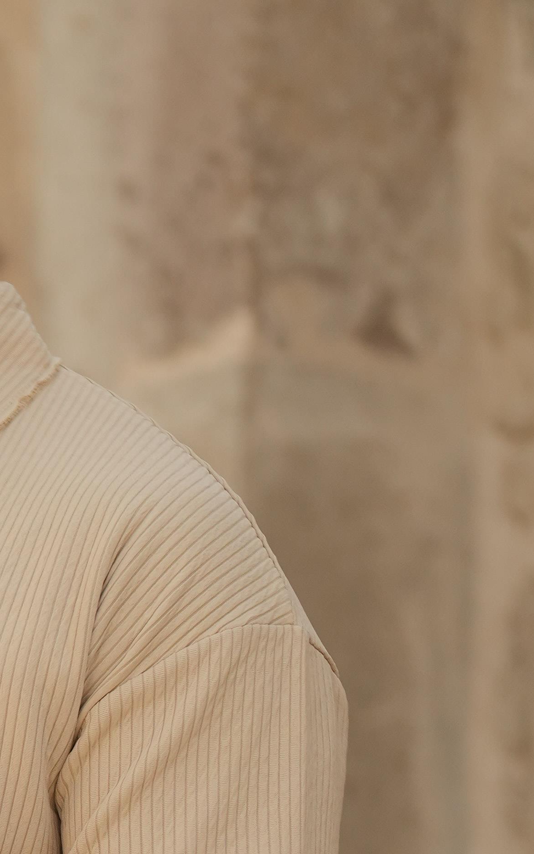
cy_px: 825
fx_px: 4447
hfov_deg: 6.8
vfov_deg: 10.9
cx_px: -190
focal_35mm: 191
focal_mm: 50
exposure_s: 1/1250
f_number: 1.2
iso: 320
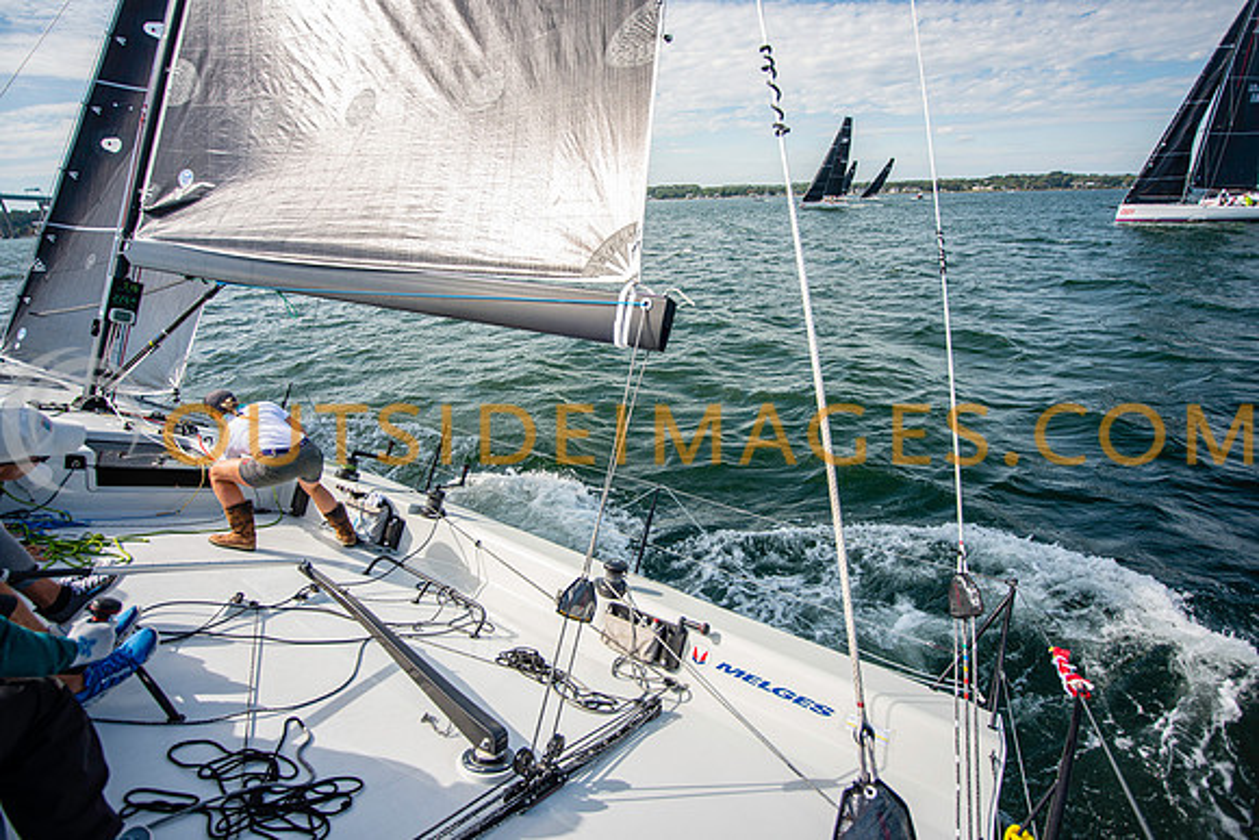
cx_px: 630
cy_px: 420
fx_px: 547
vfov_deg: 75.1
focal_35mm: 16
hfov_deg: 98.1
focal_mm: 15
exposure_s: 1/1600
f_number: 5
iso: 320
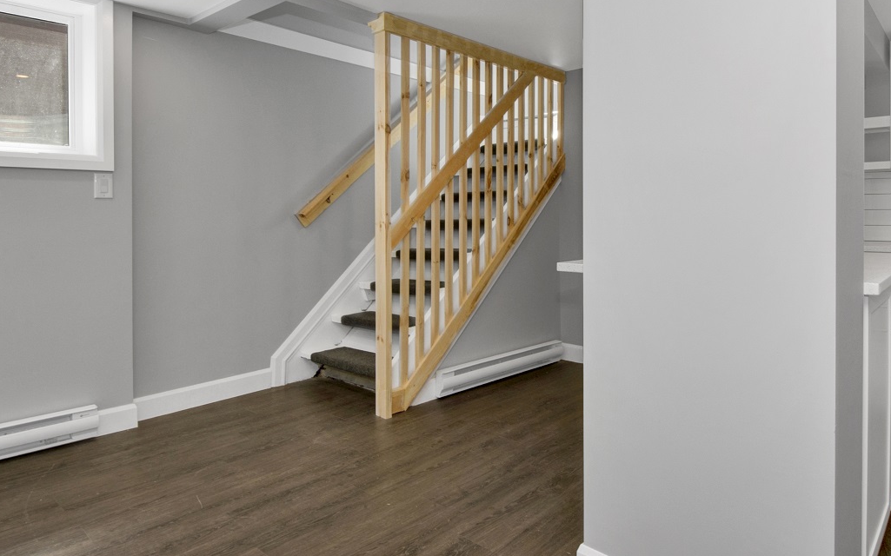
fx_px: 534
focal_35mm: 22
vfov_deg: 54.6
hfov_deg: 79.5
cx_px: 481
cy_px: 218
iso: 320
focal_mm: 10
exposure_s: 1/200
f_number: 8
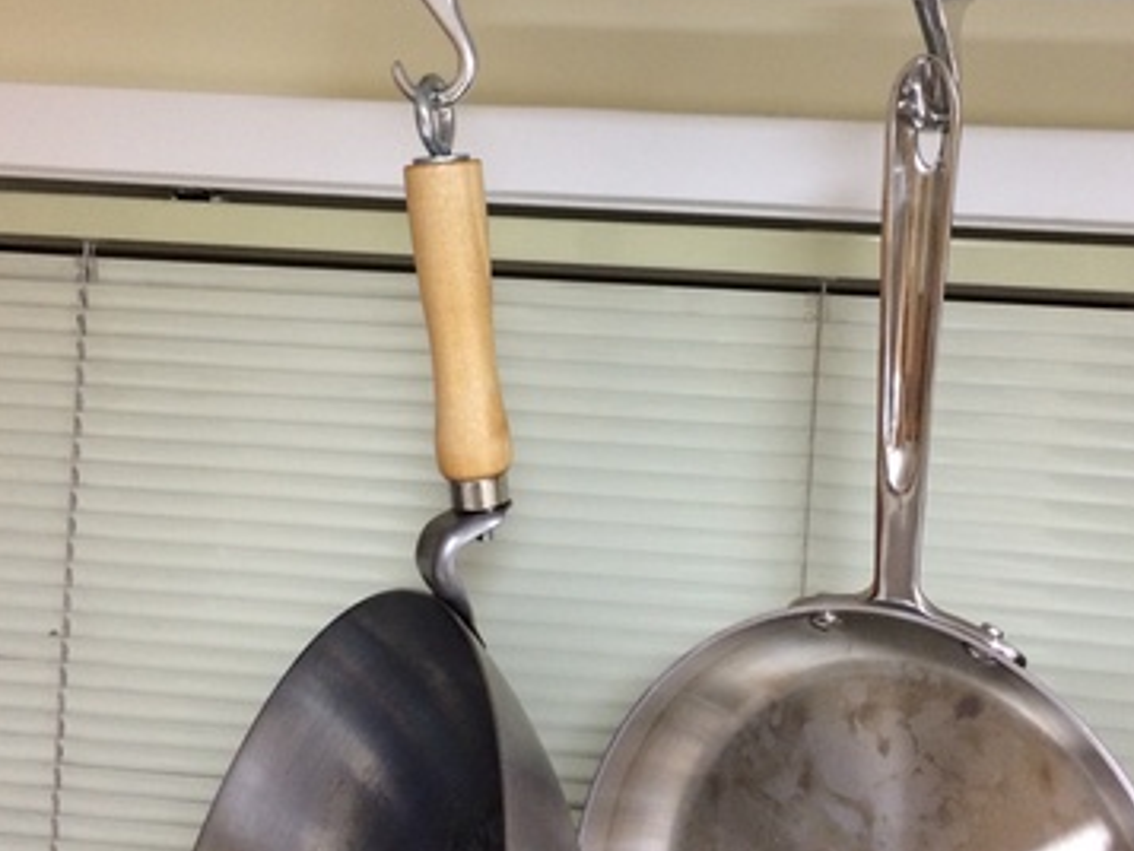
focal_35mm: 42
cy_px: 329
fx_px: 1376
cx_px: 629
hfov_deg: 44.7
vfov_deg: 34.2
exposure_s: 1/30
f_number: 2.2
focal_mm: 4.12
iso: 250
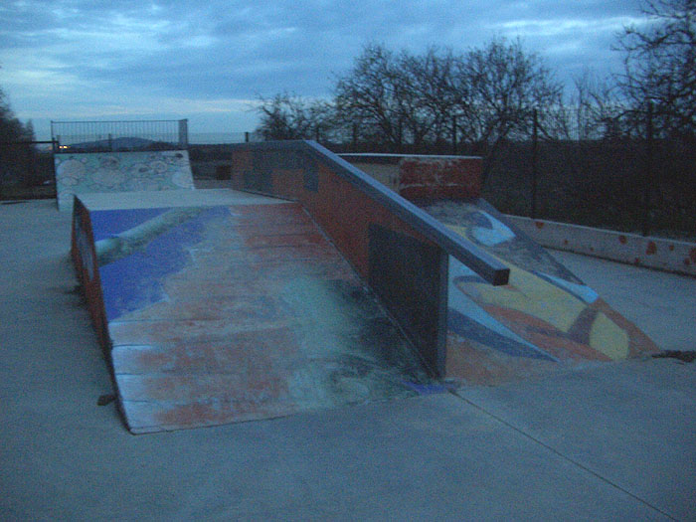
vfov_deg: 40.7
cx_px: 348
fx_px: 704
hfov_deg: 52.6
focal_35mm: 35
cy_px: 261
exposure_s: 1/8
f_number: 2.6
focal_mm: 5.8
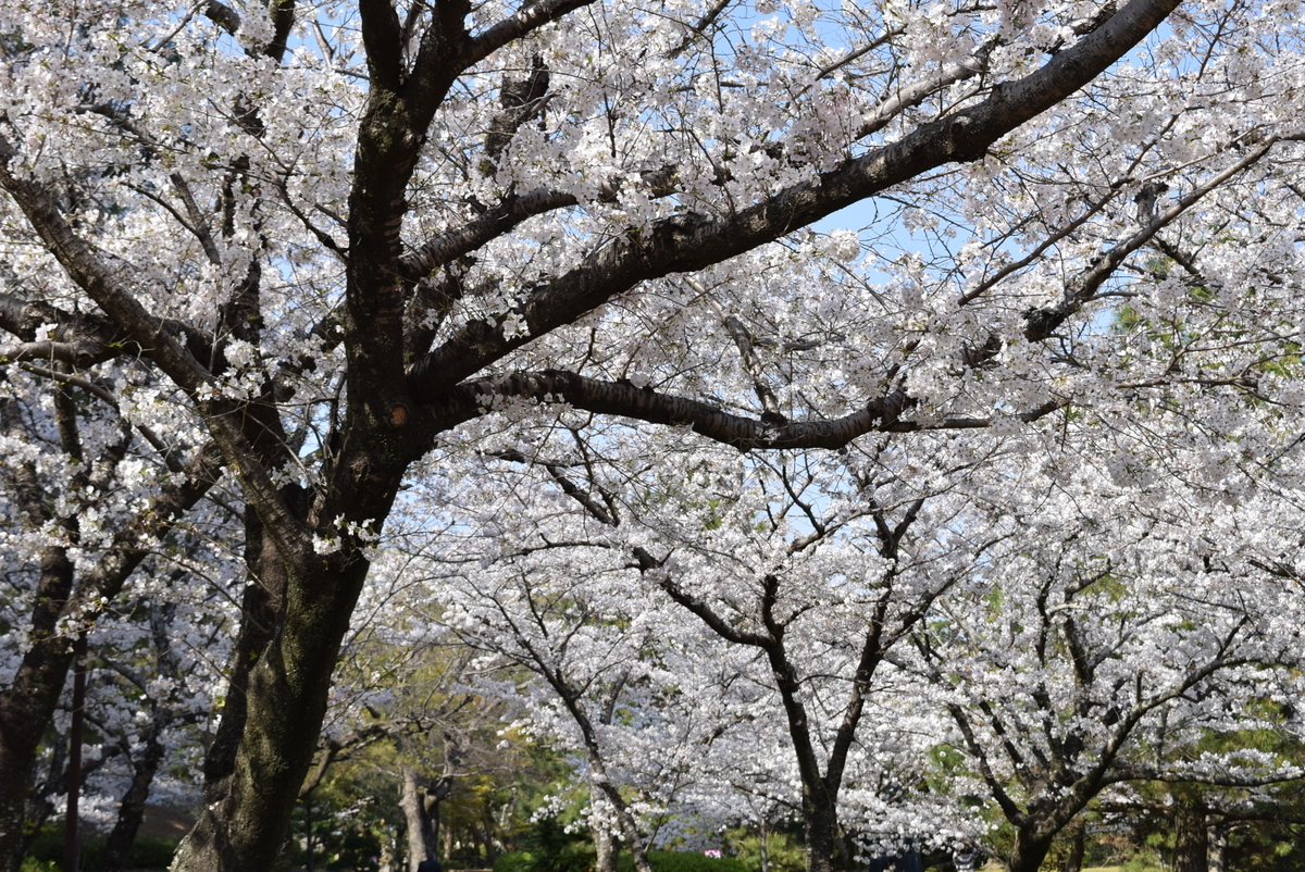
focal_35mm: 52
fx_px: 1904
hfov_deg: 37.8
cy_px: 436
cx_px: 652
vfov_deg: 25.8
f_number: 9
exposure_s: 1/200
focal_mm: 35
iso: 100
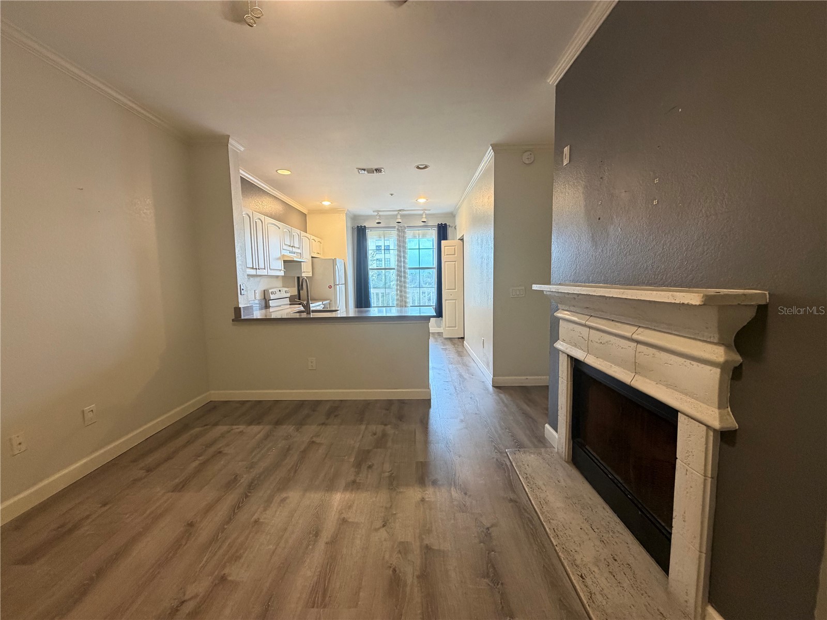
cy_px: 310
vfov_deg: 85.7
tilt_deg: -6.3
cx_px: 414
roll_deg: +1.3
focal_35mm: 14
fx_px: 334
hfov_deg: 102.1
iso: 400
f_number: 2.2
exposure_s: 1/60
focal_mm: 2.22
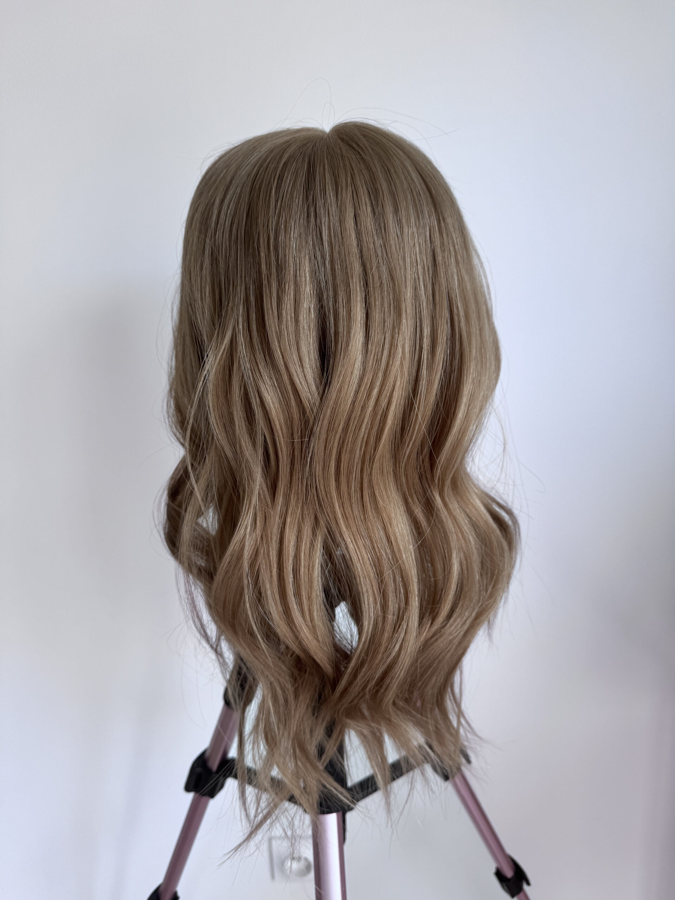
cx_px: 338
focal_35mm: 24
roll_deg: +2.4
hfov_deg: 56.8
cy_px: 450
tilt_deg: -13.1
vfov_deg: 71.6
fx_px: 624
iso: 100
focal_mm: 6.76
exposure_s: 1/121
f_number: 1.78
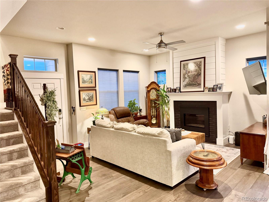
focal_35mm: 24
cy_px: 101
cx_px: 134
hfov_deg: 71.6
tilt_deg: -2.6
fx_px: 187
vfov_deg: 56.8
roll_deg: +2.6
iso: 500
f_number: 1.78
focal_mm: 6.76
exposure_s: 1/60
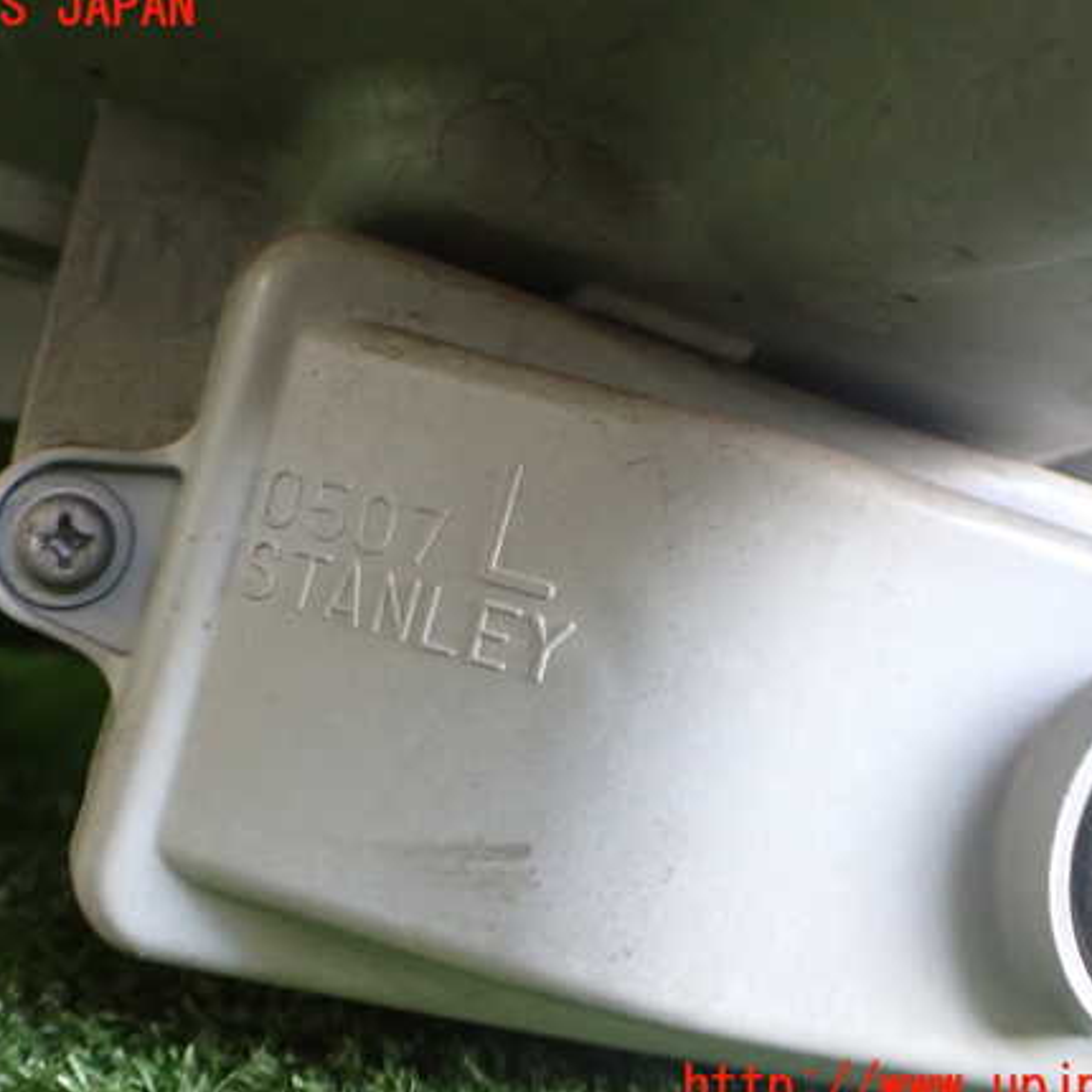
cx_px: 495
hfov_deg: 44.9
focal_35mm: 37
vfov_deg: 44.9
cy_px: 549
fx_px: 1321
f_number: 2.3
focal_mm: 5.4
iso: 800
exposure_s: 1/80
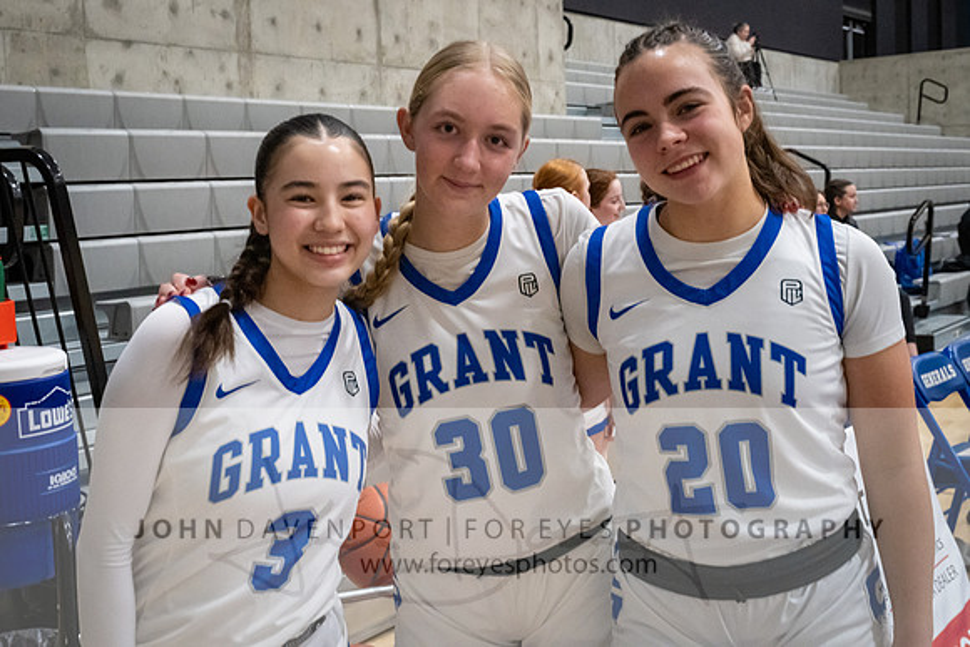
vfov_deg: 30.4
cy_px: 290
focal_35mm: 44
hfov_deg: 44.3
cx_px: 458
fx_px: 1191
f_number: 8
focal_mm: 40
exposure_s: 1/200
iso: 18000
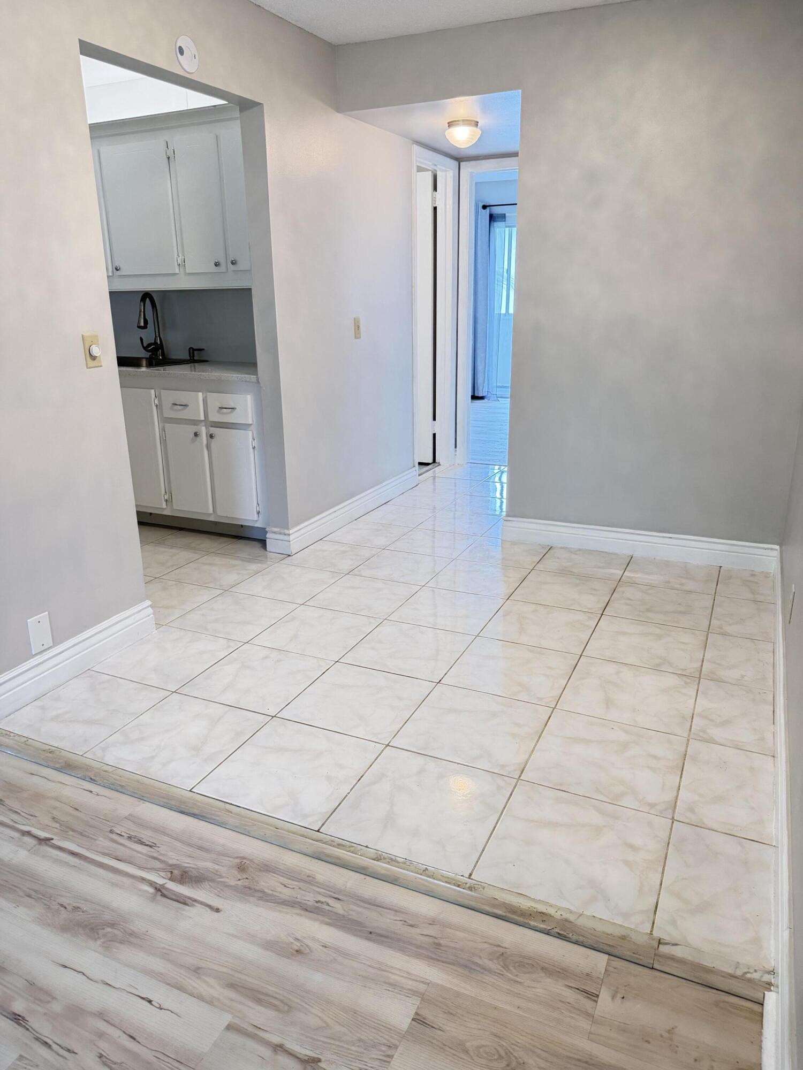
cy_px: 535
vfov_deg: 71.6
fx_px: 742
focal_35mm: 24
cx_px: 402
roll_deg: -0.1
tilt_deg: -17.1
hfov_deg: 56.8
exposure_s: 1/120
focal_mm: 6.76
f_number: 1.78
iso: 400
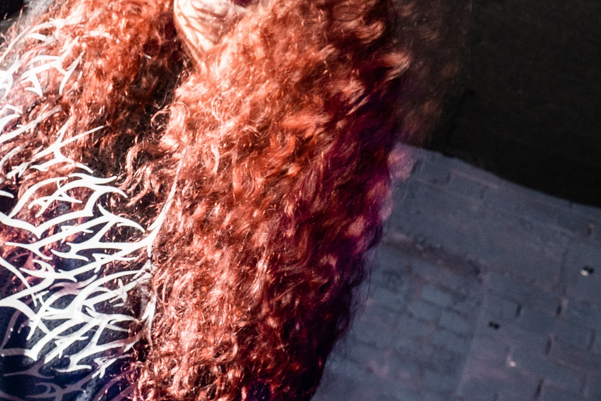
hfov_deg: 38.8
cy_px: -1
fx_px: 851
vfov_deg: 25.2
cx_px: 268
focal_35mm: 51
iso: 500
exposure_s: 1/15
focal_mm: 17
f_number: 6.3
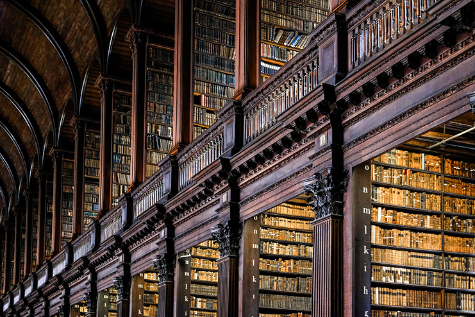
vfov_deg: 25.5
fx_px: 699
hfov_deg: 37.5
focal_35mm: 53
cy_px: 158
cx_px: 238
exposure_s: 1/60
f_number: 2
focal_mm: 35
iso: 1600
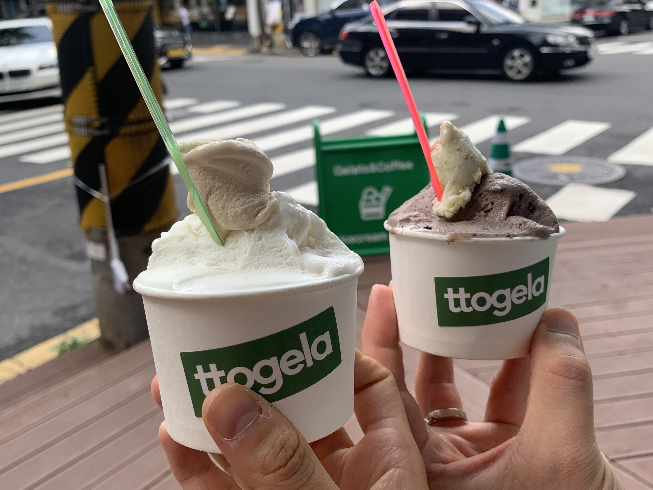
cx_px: 347
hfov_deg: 53.9
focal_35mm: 34
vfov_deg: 41.8
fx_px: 641
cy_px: 259
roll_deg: +3.7
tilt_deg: -20.4
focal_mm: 4.25
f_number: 1.8
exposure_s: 1/241
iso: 25
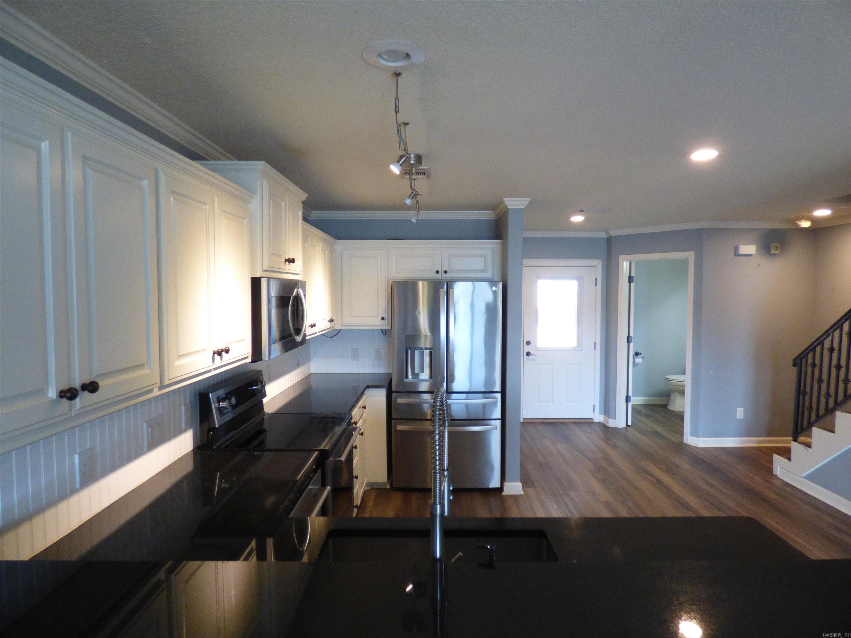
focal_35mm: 20
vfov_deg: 66.0
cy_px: 319
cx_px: 426
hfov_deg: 81.7
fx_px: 492
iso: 400
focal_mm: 3.58
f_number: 2.8
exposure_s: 1/40
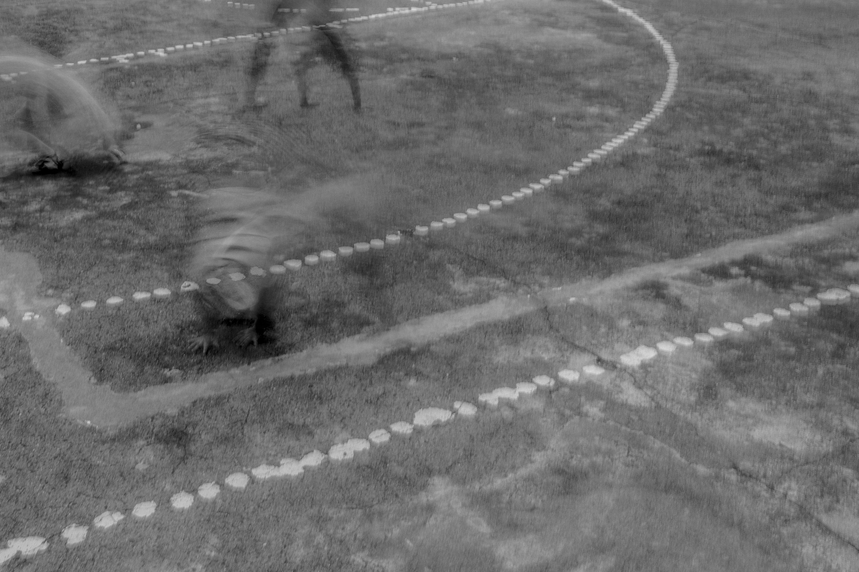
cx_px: 327
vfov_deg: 30.5
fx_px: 1050
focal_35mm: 44
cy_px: 259
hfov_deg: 44.2
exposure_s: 1/1.67
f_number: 13
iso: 50
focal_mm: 33
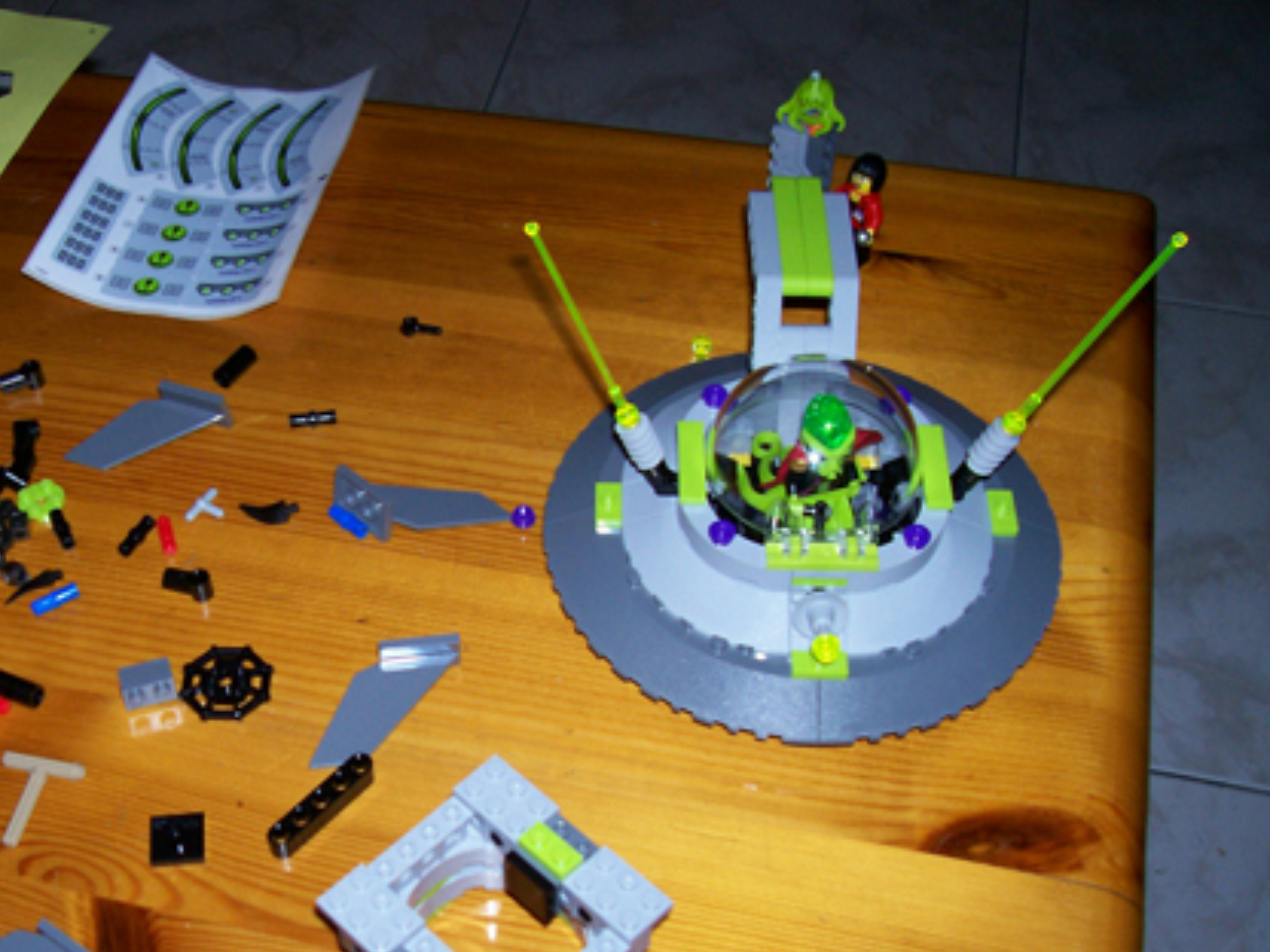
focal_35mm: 49
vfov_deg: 29.4
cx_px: 391
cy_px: 674
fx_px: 1798
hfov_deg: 38.3
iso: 80
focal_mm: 5.6
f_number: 2.7
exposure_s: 1/64
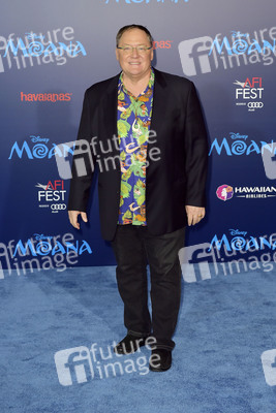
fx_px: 643
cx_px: 138
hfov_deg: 24.2
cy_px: 206
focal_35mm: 56
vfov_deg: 35.6
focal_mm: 56
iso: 400
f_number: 4.5
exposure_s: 1/320
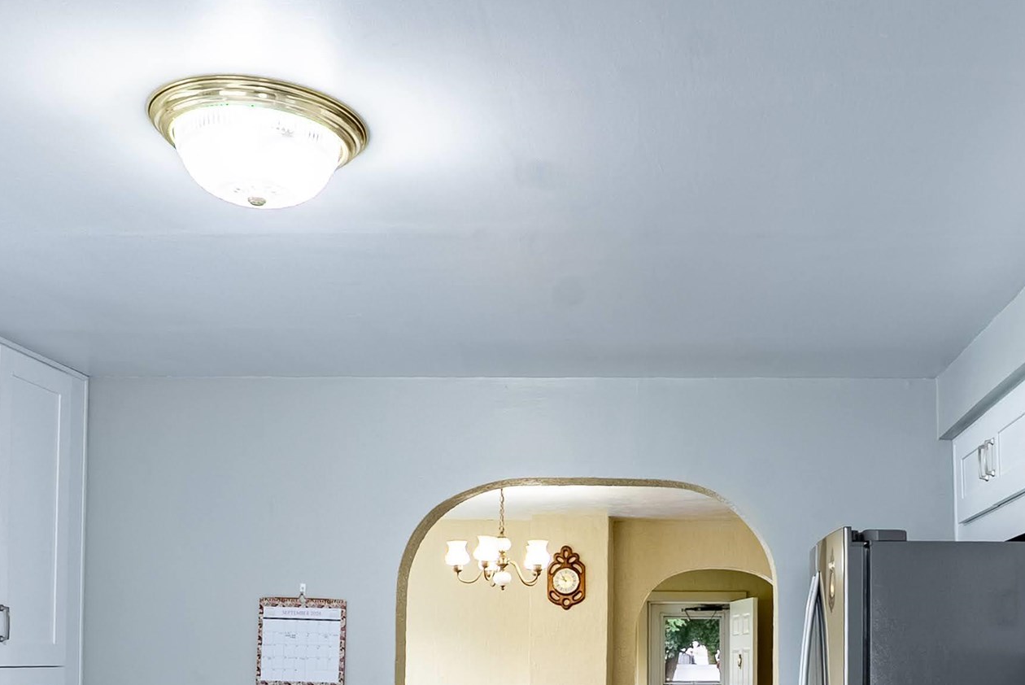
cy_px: 750
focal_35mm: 39
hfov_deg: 49.2
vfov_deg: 30.7
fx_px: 1111
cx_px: 620
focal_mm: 16
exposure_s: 1/160
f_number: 8
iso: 400
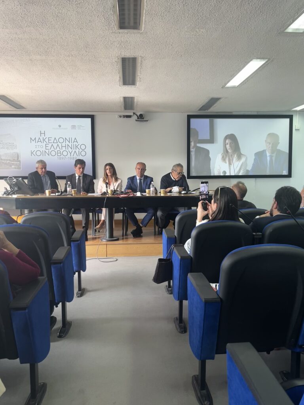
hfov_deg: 53.1
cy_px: 202
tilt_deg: -4.8
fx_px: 304
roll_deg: +0.4
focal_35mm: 26
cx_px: 152
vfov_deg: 67.3
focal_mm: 5.7
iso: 50
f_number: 1.5
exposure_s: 1/100
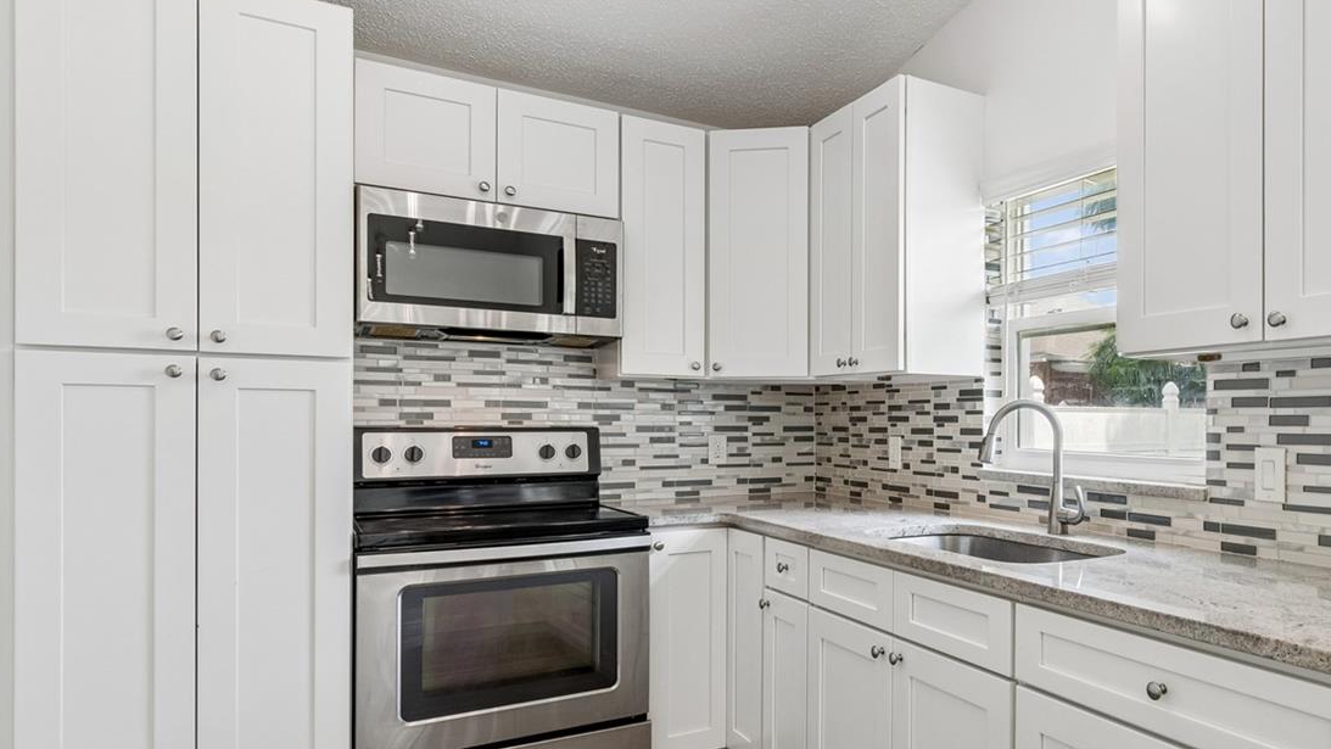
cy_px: 445
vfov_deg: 49.3
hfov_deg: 74.3
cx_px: 961
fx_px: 812
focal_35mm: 23
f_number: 8
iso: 100
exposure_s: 1/8
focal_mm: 10
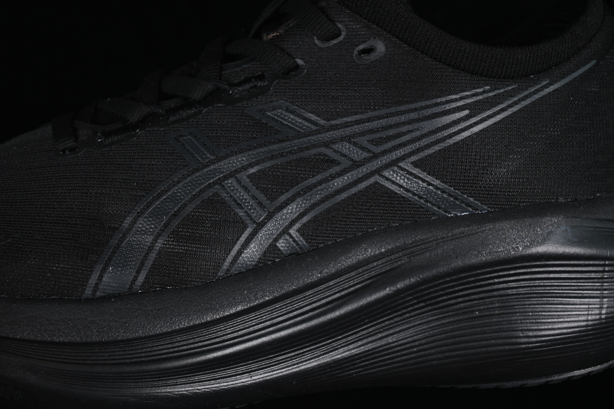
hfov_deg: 27.0
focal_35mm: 75
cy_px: 204
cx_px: 307
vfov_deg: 18.2
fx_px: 1279
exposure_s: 1/50
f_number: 6.3
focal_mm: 50
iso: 160
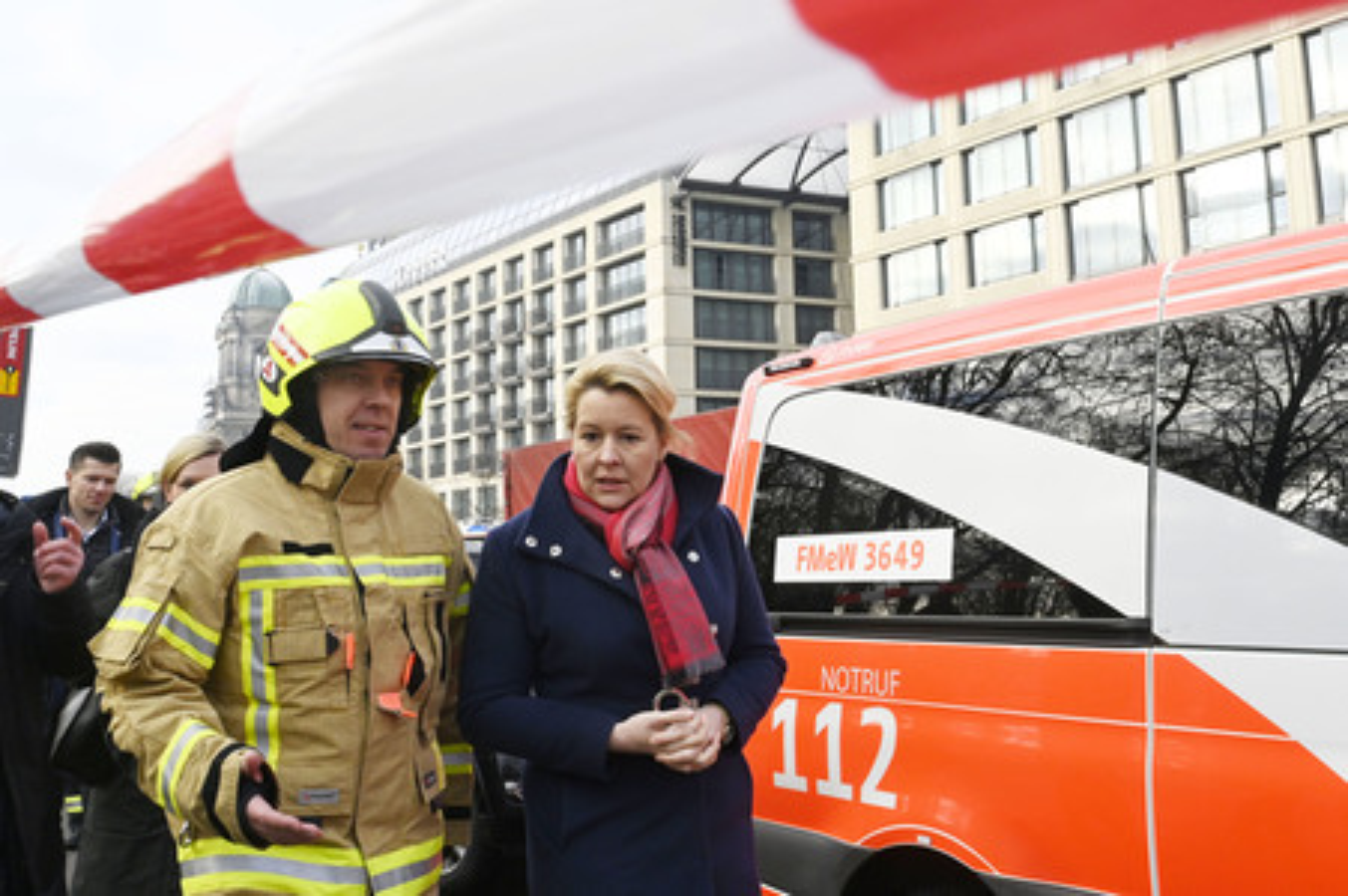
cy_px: 448
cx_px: 674
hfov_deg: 62.0
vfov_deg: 43.5
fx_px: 1122
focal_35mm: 30
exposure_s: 1/500
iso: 2000
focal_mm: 30
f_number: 13
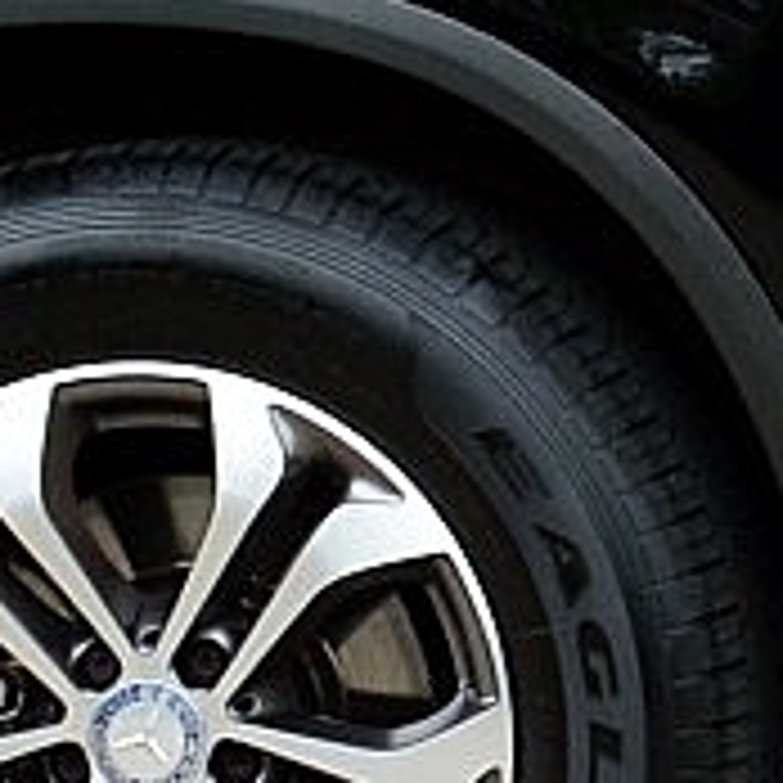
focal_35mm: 238
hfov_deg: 6.7
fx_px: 6091
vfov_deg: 7.3
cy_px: -243
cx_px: 2313
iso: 400
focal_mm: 20
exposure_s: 1/100
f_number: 9
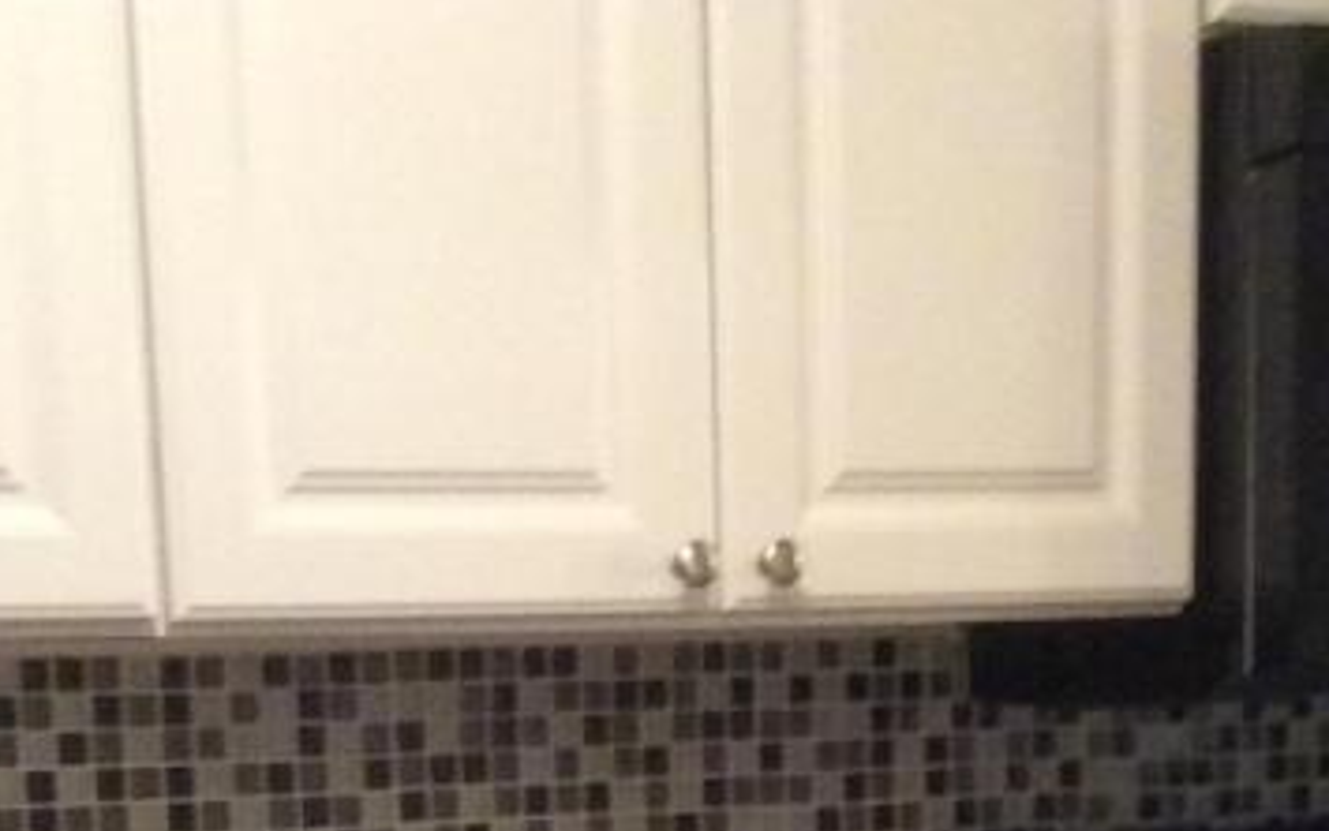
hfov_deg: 21.2
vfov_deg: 12.4
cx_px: 741
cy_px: 1430
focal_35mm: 98
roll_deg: +2.0
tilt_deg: -13.0
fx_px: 3550
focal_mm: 3.3
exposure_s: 1/15
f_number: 2.4
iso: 320
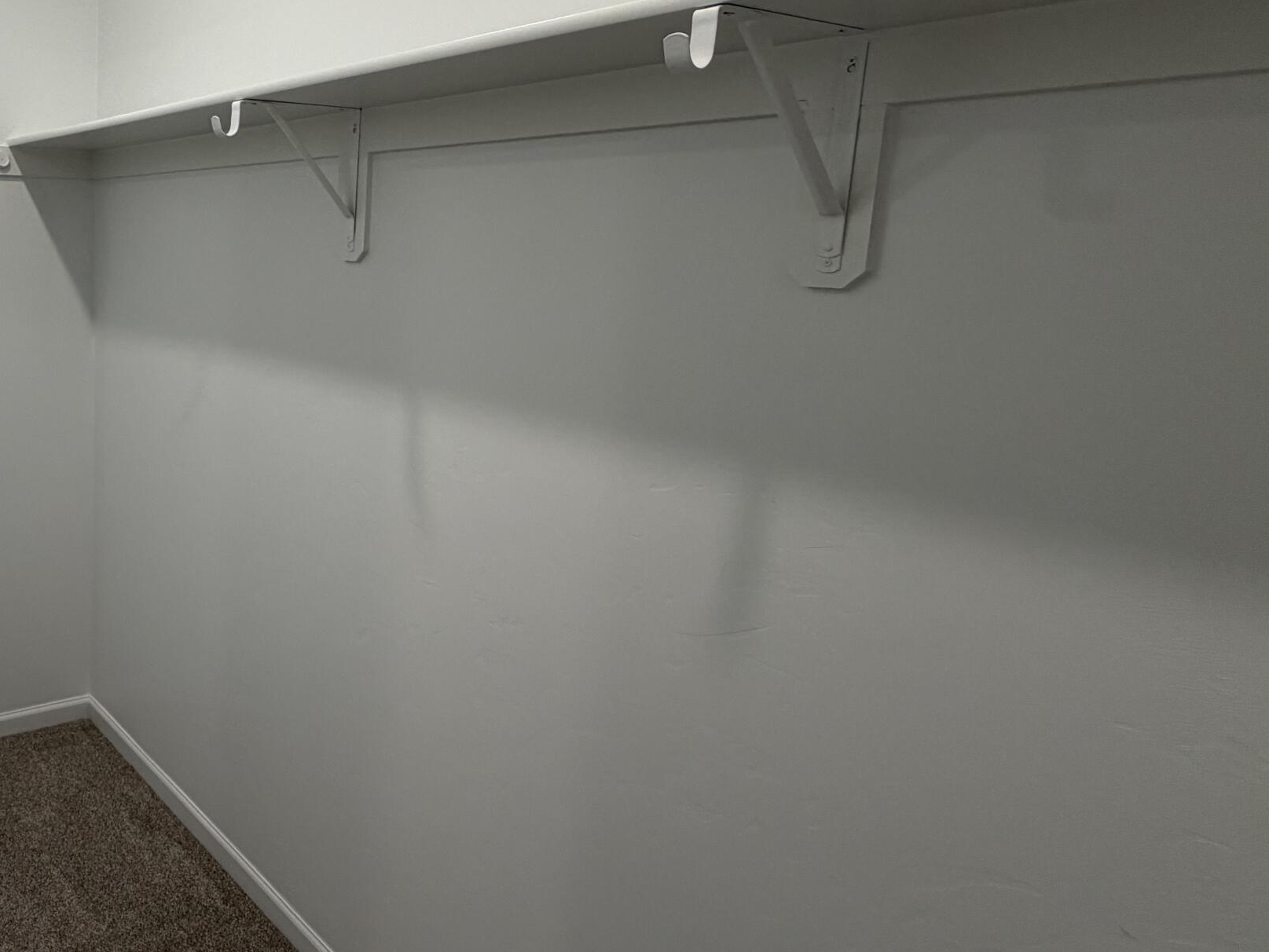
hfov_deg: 56.5
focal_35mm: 26
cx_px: 92
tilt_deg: -9.1
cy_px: 368
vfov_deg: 52.6
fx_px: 953
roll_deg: -0.4
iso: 125
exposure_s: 1/120
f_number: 2.2
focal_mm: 2.22
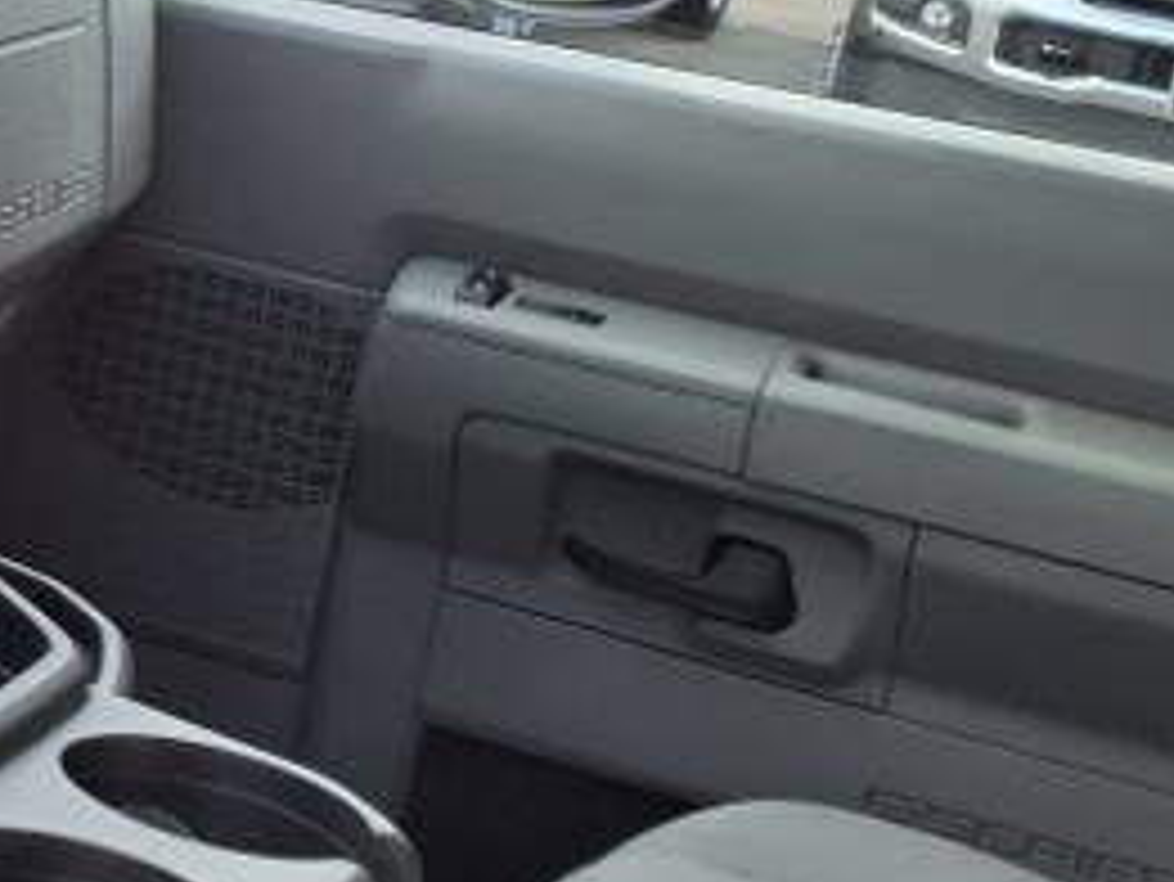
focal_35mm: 106
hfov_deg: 16.4
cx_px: -724
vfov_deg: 13.8
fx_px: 3597
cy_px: 36
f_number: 1.9
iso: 40
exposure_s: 1/323
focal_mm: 3.58
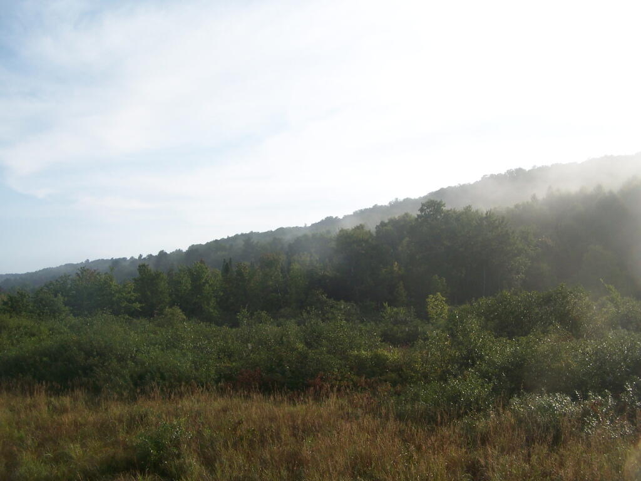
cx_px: 320
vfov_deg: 37.7
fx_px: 704
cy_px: 240
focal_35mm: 38
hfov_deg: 49.0
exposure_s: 1/640
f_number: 4
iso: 80
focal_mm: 6.3
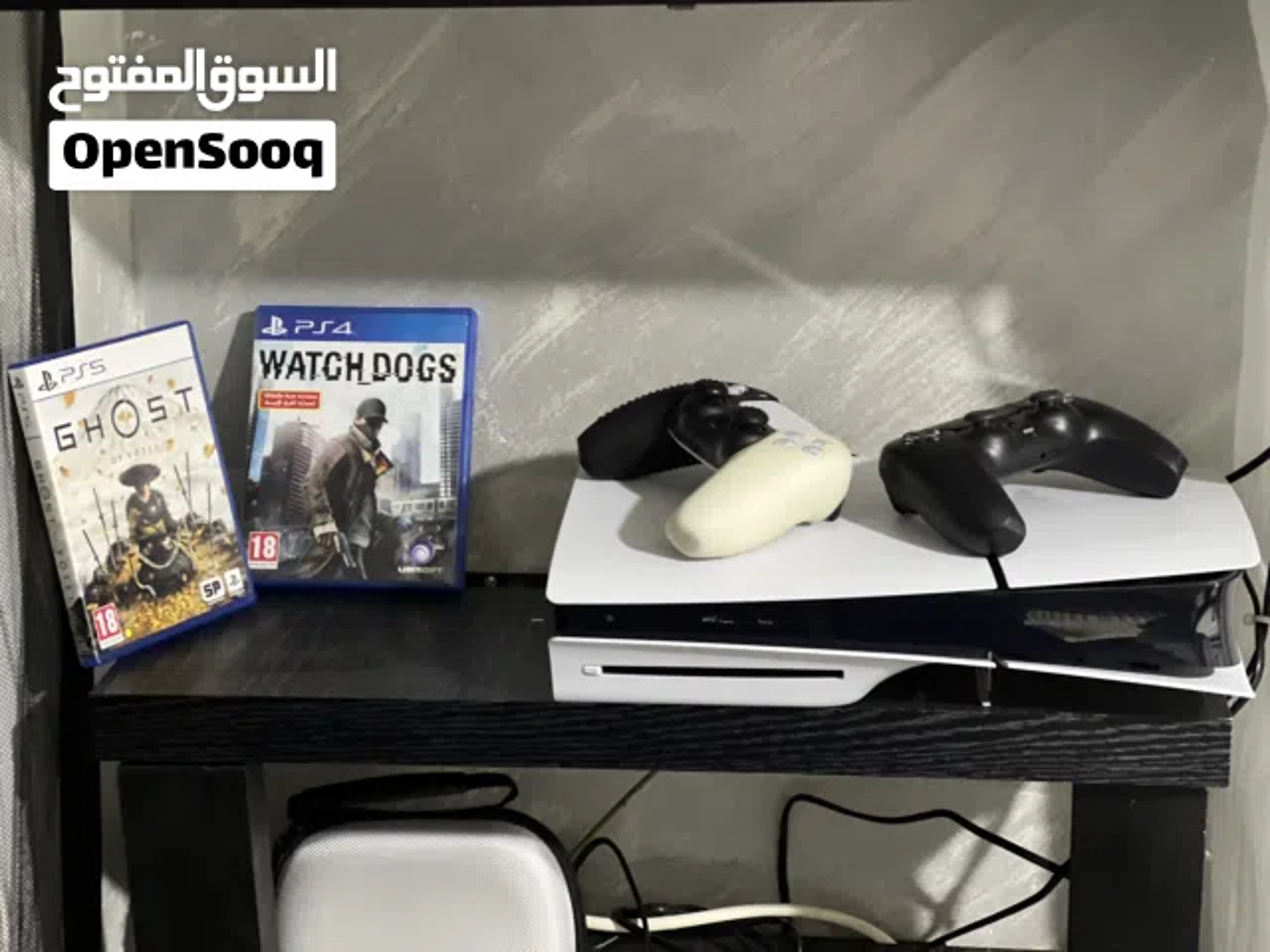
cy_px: 476
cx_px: 635
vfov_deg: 19.1
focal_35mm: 77
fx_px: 2825
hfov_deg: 25.3
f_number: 2.8
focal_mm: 9
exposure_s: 1/15
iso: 640
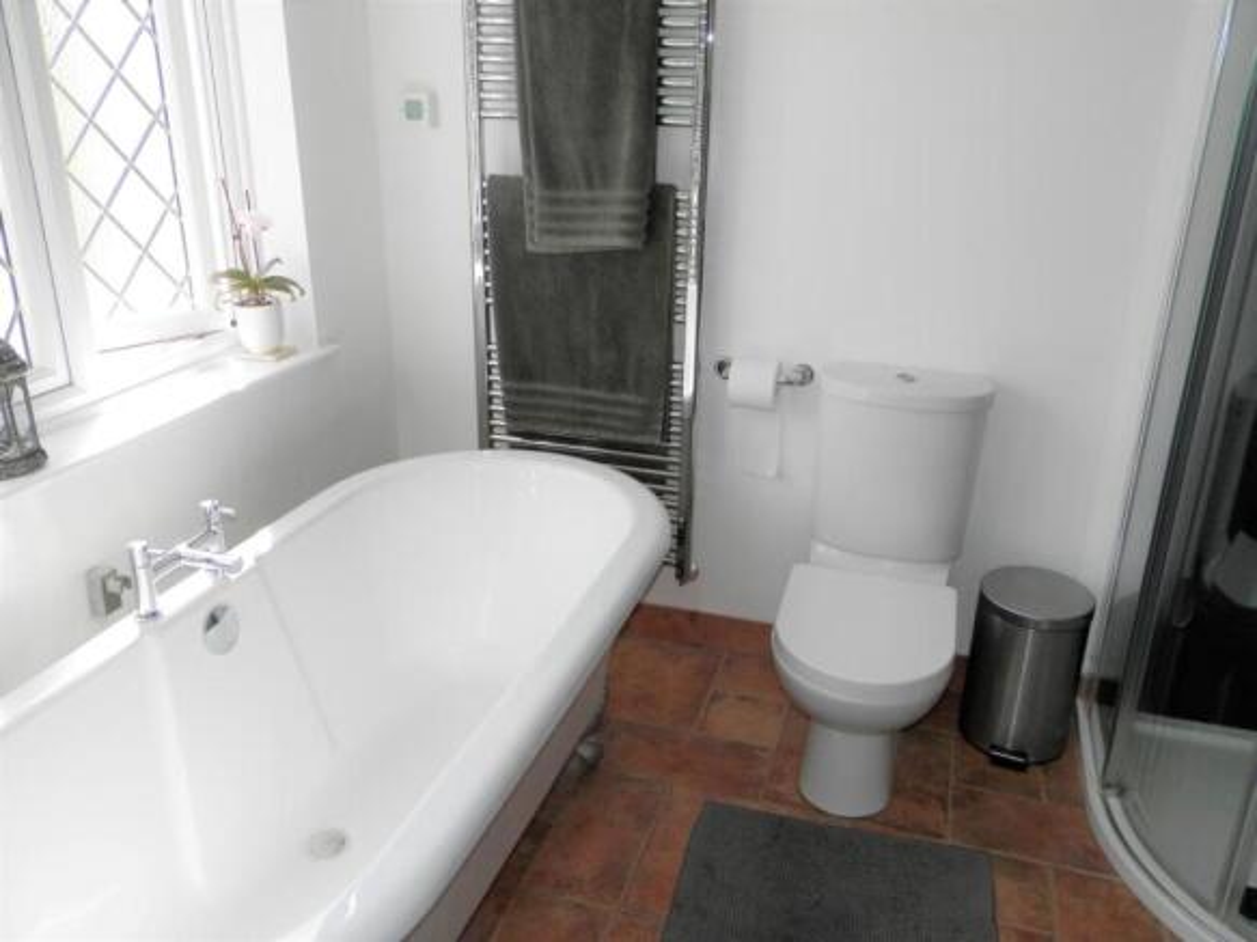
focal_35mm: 28
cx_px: 628
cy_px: 471
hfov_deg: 63.5
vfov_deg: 49.7
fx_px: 1017
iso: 80
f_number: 3.2
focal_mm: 5
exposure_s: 1/125
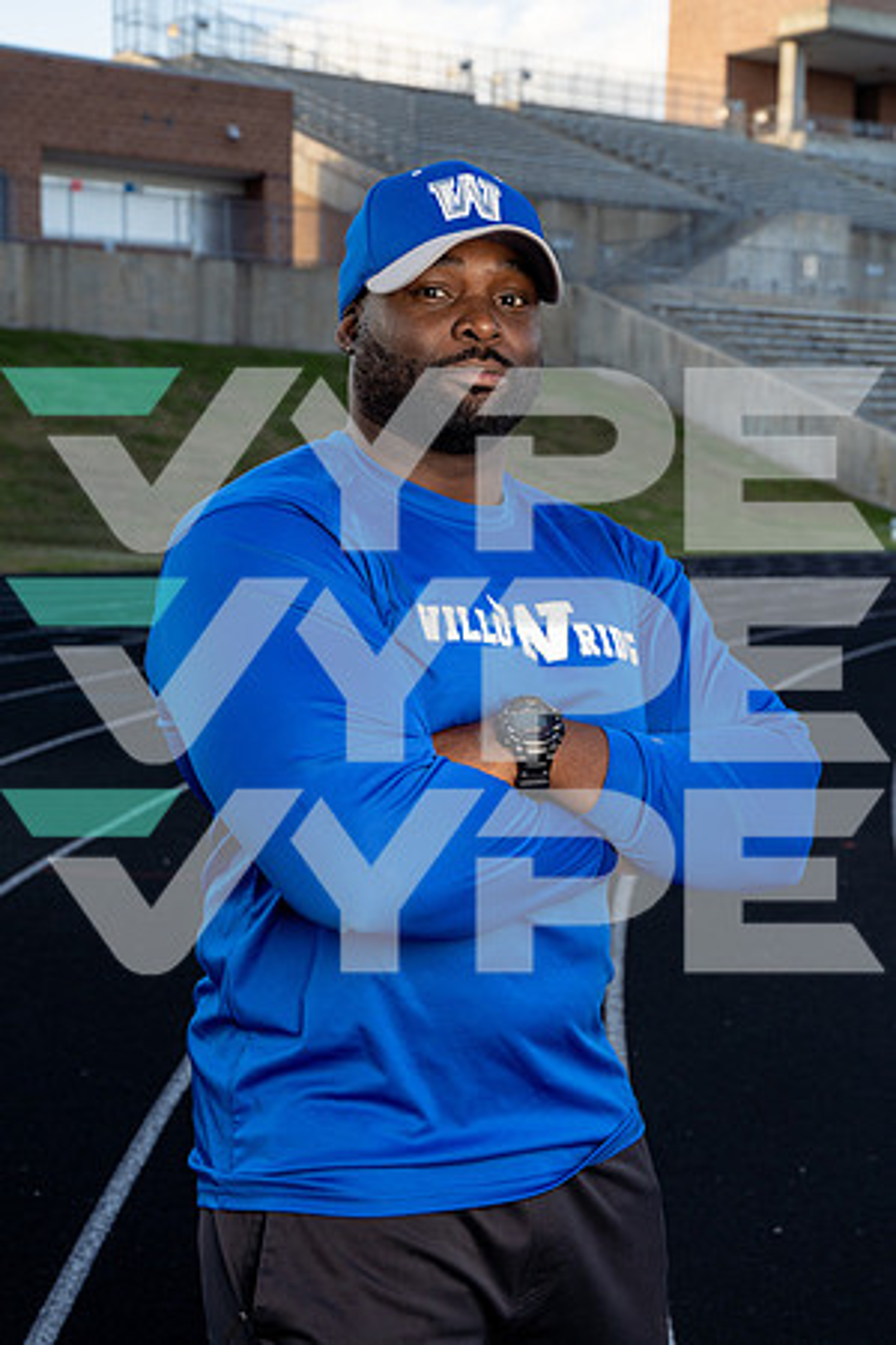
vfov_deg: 34.5
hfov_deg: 23.4
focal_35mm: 58
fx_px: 2165
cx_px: 448
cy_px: 672
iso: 320
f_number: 8
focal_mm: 58
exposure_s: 1/250
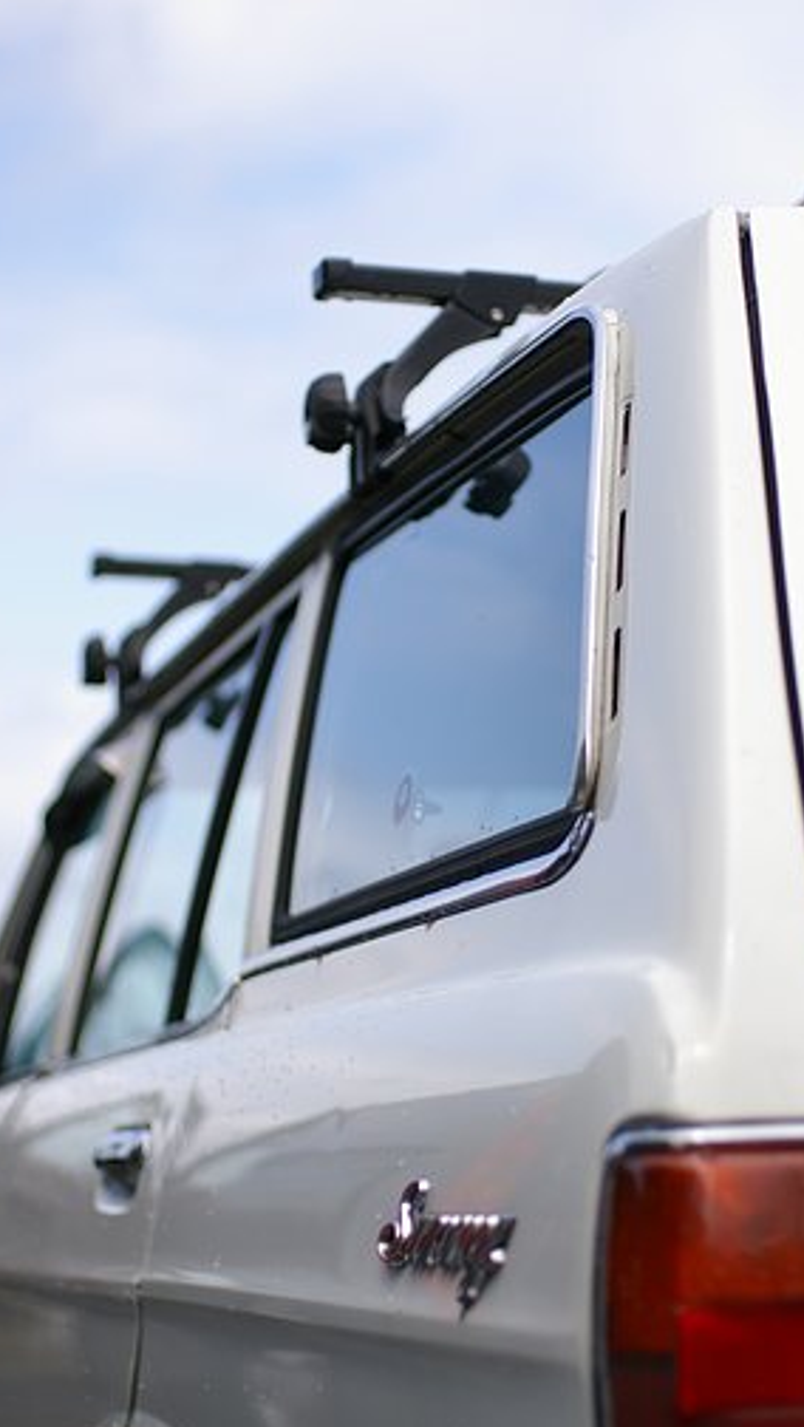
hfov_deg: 17.6
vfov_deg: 30.8
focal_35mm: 69
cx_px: 453
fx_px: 2594
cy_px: 716
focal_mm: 43
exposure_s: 1/3000
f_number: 2.4
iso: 200
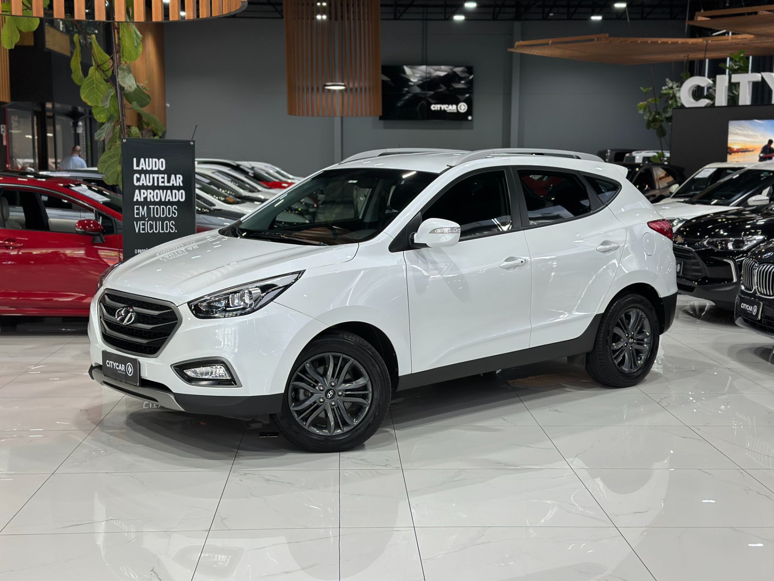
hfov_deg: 39.7
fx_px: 1073
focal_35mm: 48
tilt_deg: -7.4
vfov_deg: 30.3
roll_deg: -0.3
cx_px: 387
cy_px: 290
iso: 80
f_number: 1.78
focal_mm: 6.86
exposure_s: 1/126
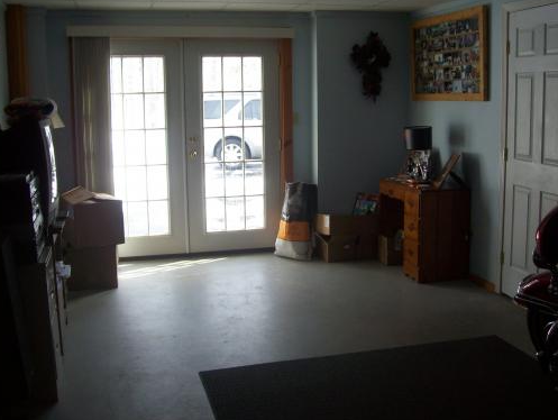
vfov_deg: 34.4
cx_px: 310
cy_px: 184
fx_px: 678
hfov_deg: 44.7
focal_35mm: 42
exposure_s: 1/140
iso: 80
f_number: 2.7
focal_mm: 6
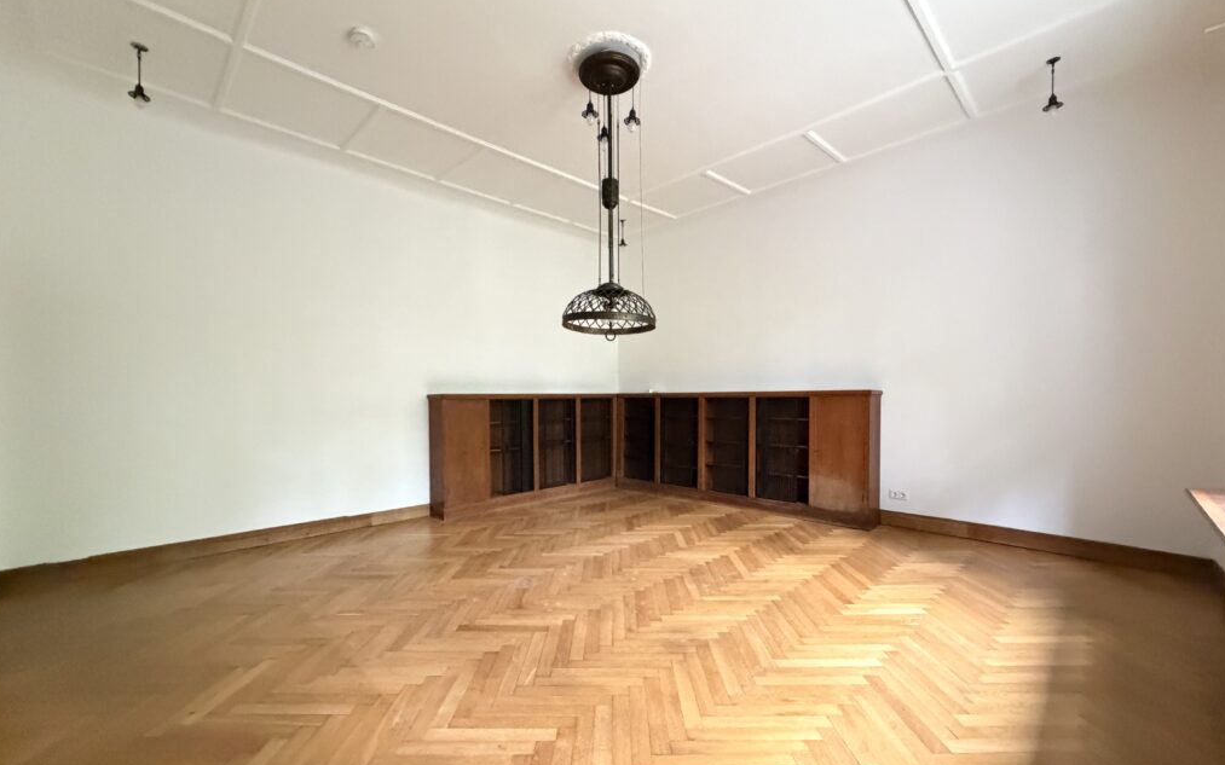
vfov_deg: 74.7
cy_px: 411
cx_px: 611
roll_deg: +1.0
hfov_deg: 101.5
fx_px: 501
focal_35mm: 15
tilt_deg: -0.4
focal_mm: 2.22
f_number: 2.2
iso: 800
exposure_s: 1/60
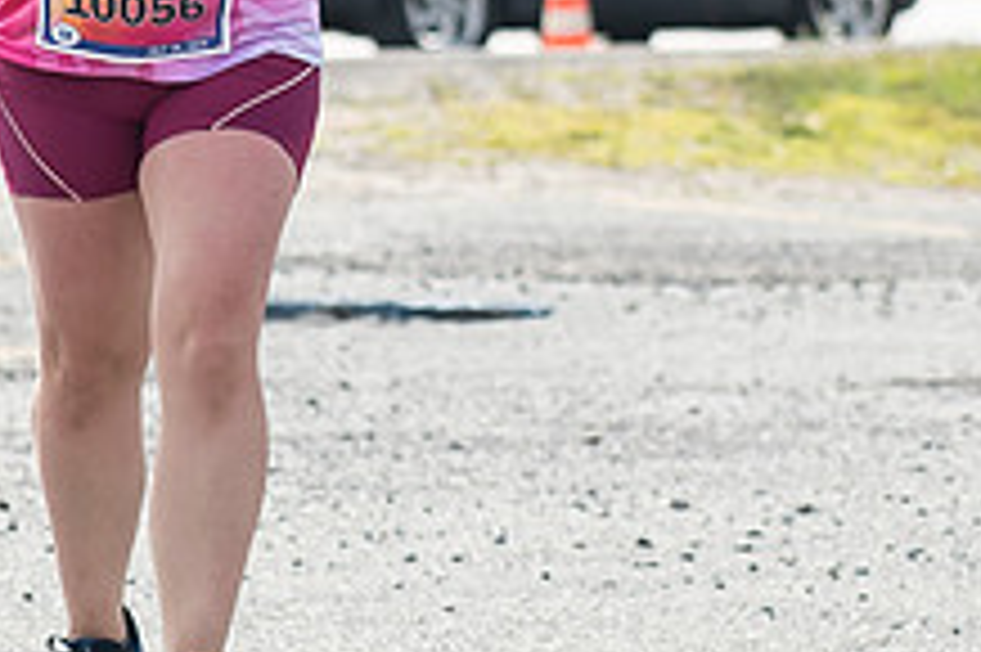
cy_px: -389
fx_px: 12008
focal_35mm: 441
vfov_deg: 3.1
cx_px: 252
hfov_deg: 4.7
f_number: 4.5
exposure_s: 1/1600
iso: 250
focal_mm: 86
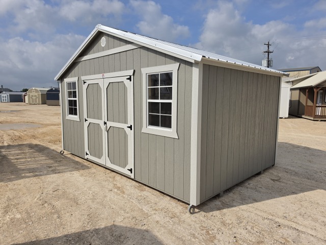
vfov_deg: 58.9
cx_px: 163
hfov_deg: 73.9
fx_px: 217
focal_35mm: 23
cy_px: 122
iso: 40
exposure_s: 1/7939
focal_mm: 6.5
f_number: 1.4
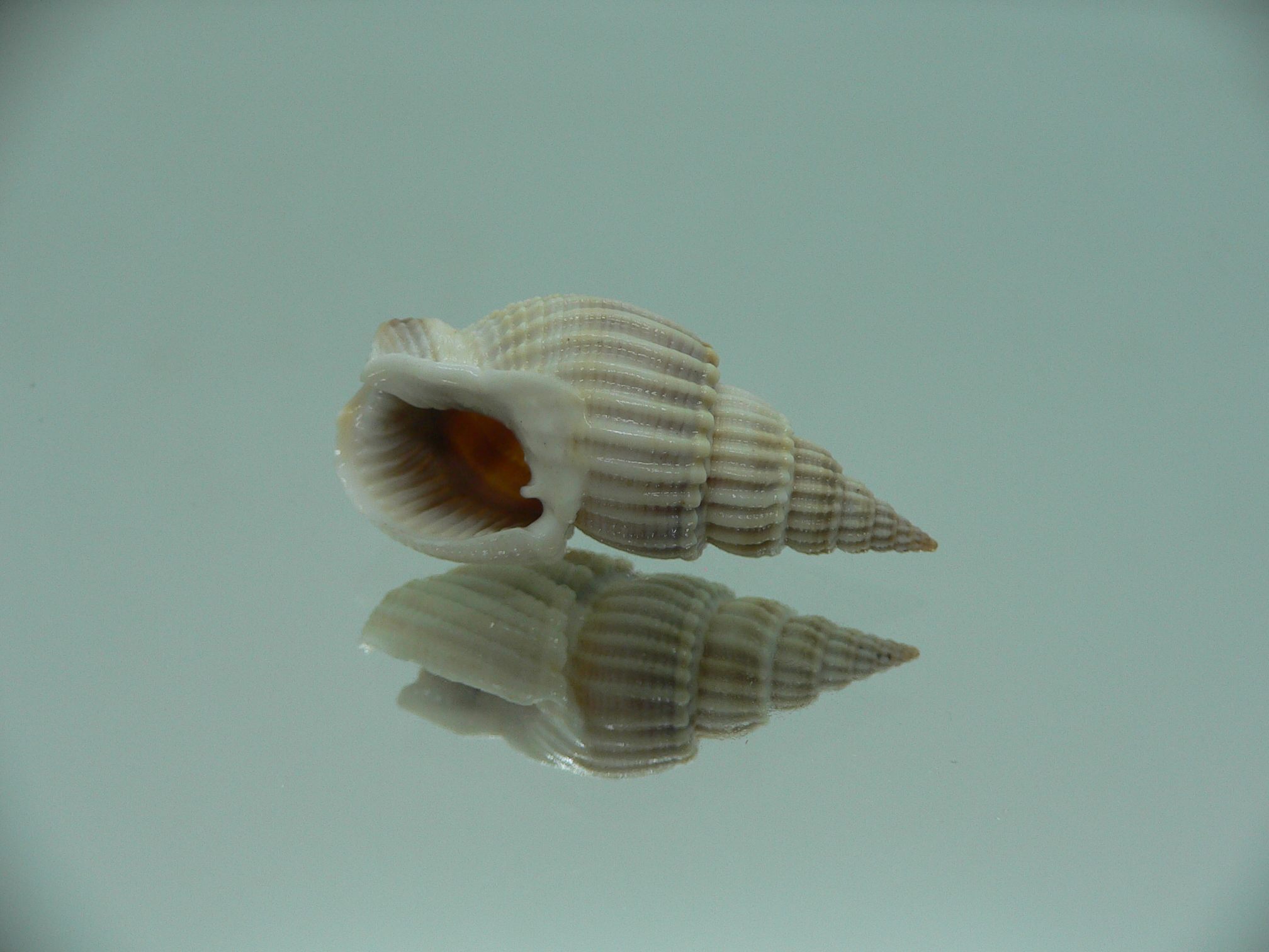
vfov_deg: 40.7
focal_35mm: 35
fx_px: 1283
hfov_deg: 52.6
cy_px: 476
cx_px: 634
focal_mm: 4.6
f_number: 2.8
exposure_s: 1/60
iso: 80
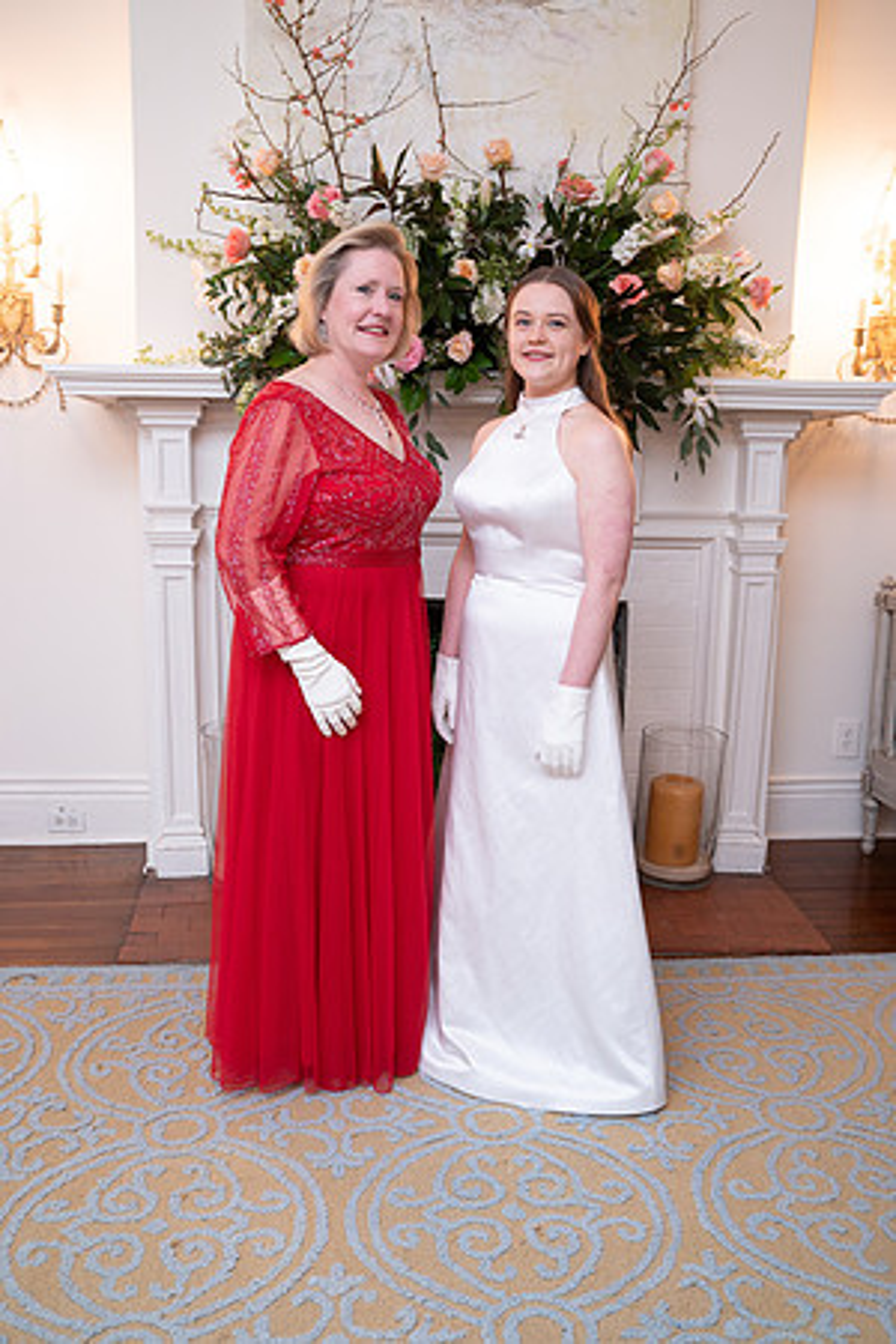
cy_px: 672
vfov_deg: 57.2
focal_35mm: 33
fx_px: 1232
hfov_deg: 40.0
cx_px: 448
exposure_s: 1/80
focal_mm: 33
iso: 800
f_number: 4.5
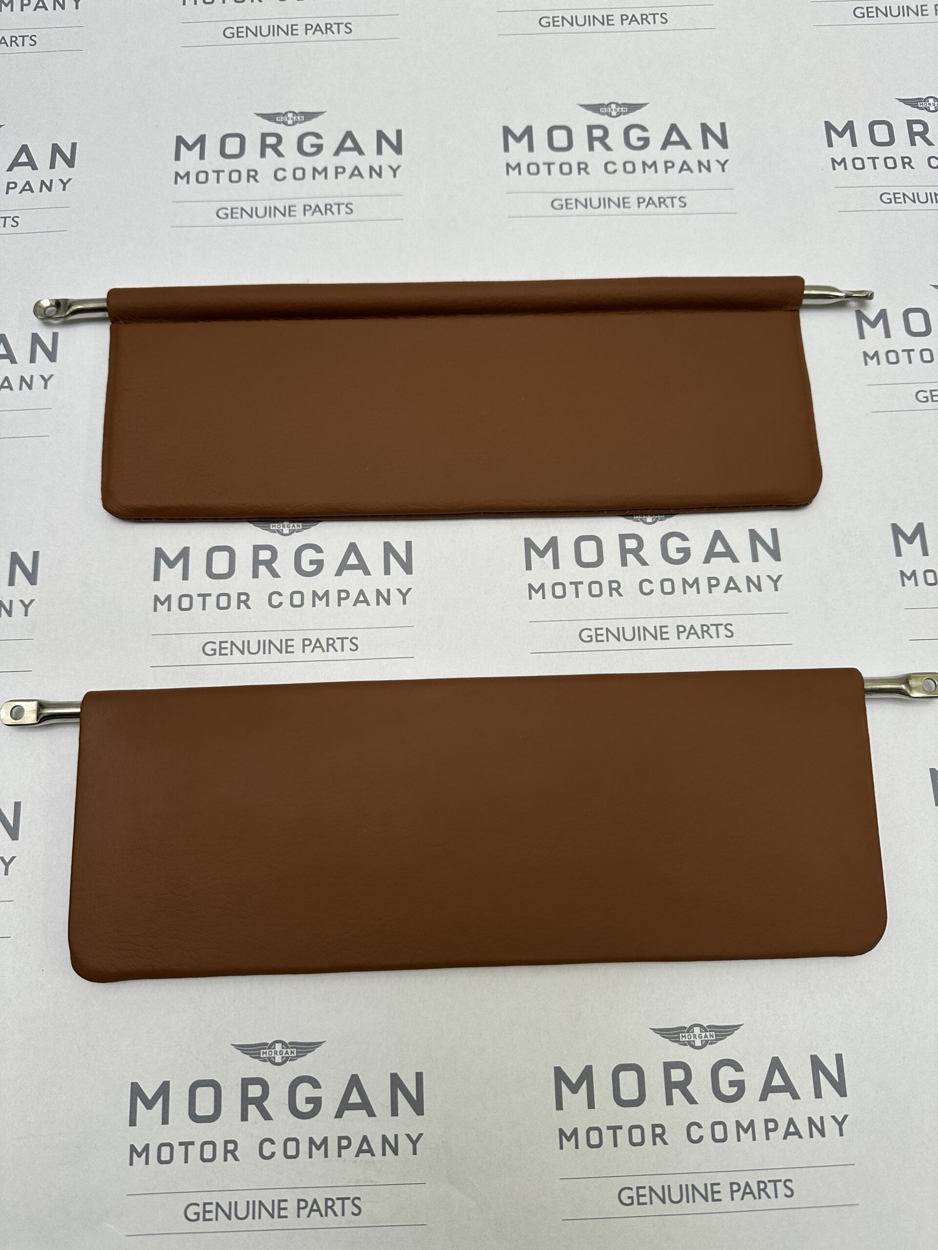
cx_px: 469
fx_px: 867
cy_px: 625
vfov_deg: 71.6
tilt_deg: -75.9
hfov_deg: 56.8
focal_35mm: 24
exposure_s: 1/364
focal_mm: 6.86
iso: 80
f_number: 1.78
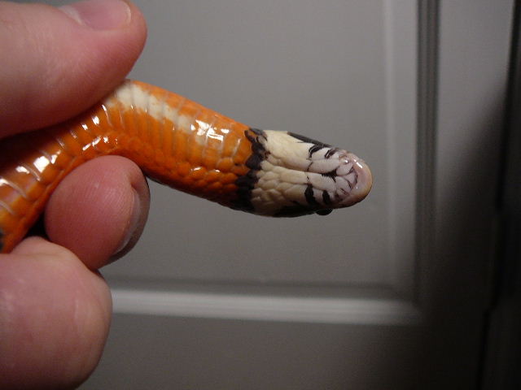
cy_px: 195
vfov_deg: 40.7
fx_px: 527
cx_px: 260
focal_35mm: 35
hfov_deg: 52.6
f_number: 2.8
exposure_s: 1/40
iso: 100
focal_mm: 5.2
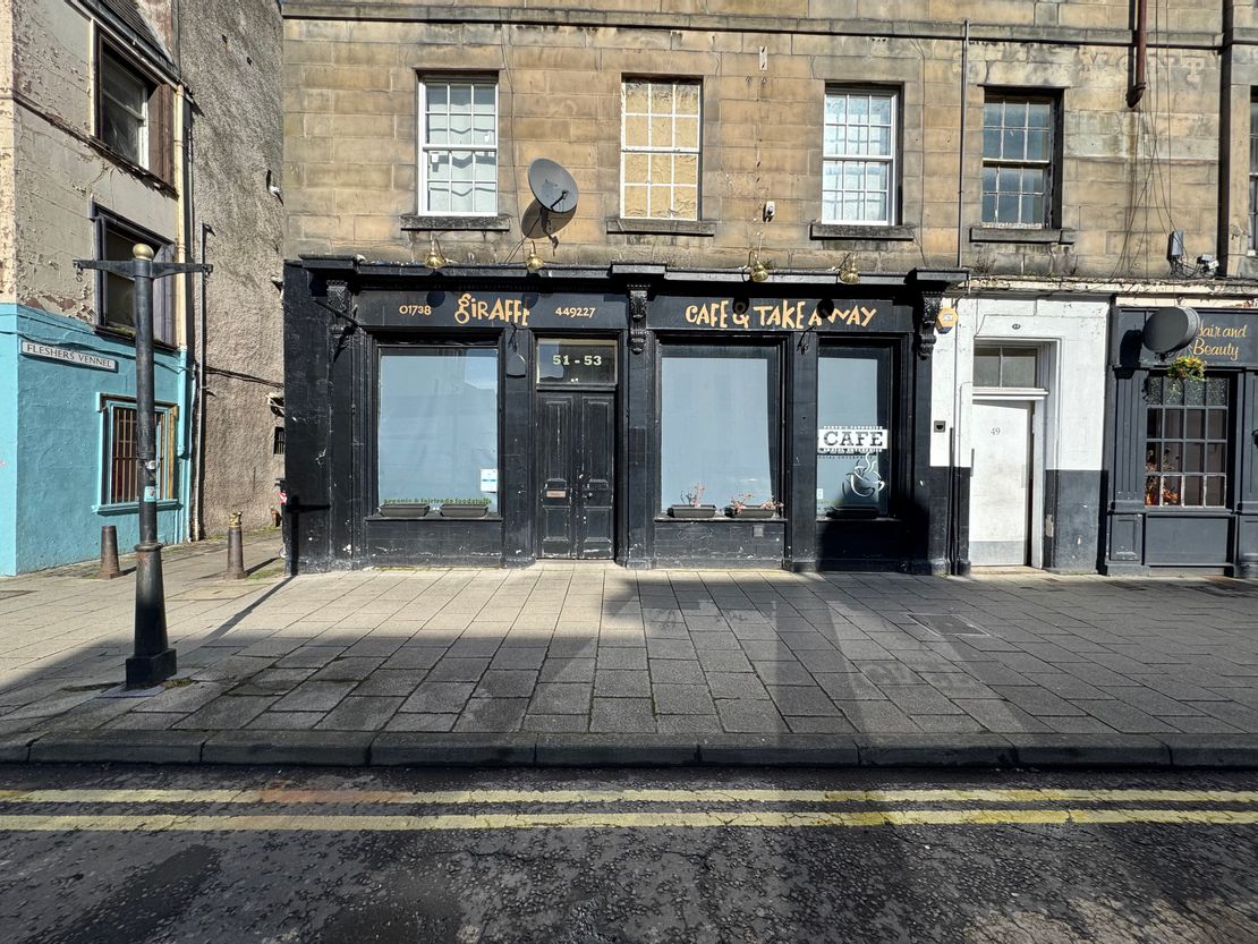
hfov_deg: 102.1
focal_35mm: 14
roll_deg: -1.1
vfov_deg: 85.7
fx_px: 509
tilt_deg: -1.3
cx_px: 629
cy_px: 472
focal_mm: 2.22
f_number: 2.2
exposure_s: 1/1063
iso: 50
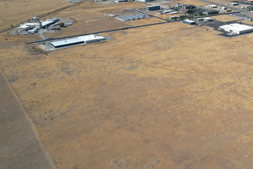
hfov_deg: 43.9
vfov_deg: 31.9
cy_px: 94
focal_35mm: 42
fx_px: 295
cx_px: 208
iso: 100
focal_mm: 8.38
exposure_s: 1/2000
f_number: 2.8
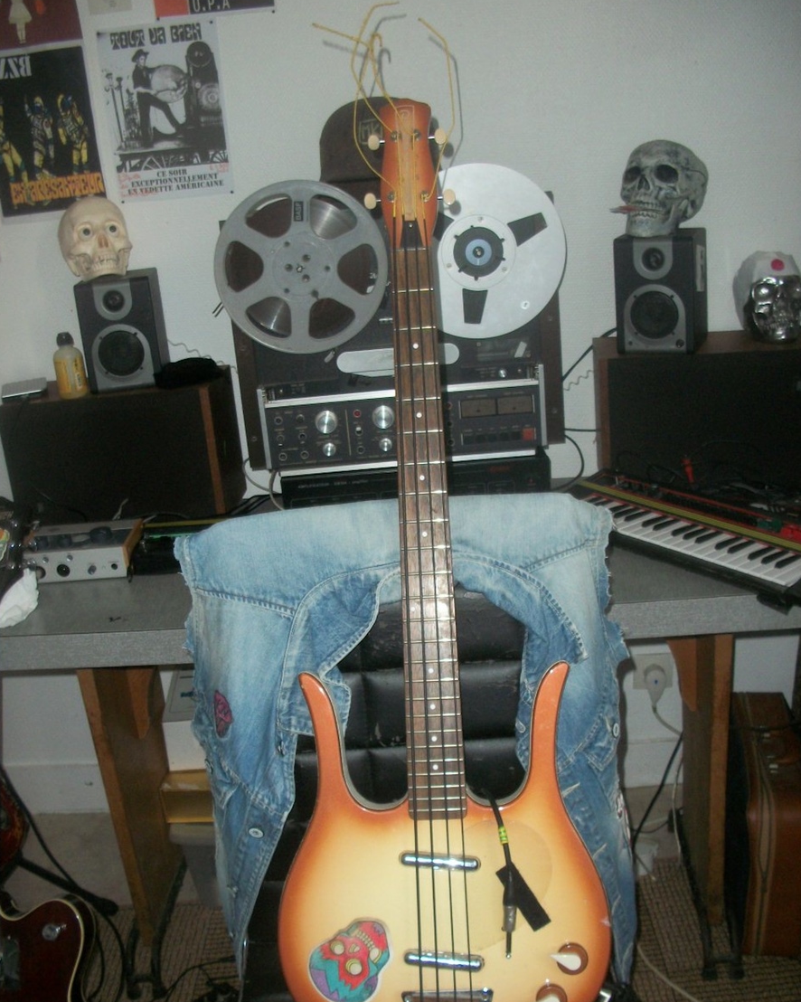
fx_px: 1097
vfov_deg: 49.1
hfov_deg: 40.1
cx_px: 400
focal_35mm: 37
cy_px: 531
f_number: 3.1
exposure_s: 1/30
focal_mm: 6.3
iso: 160
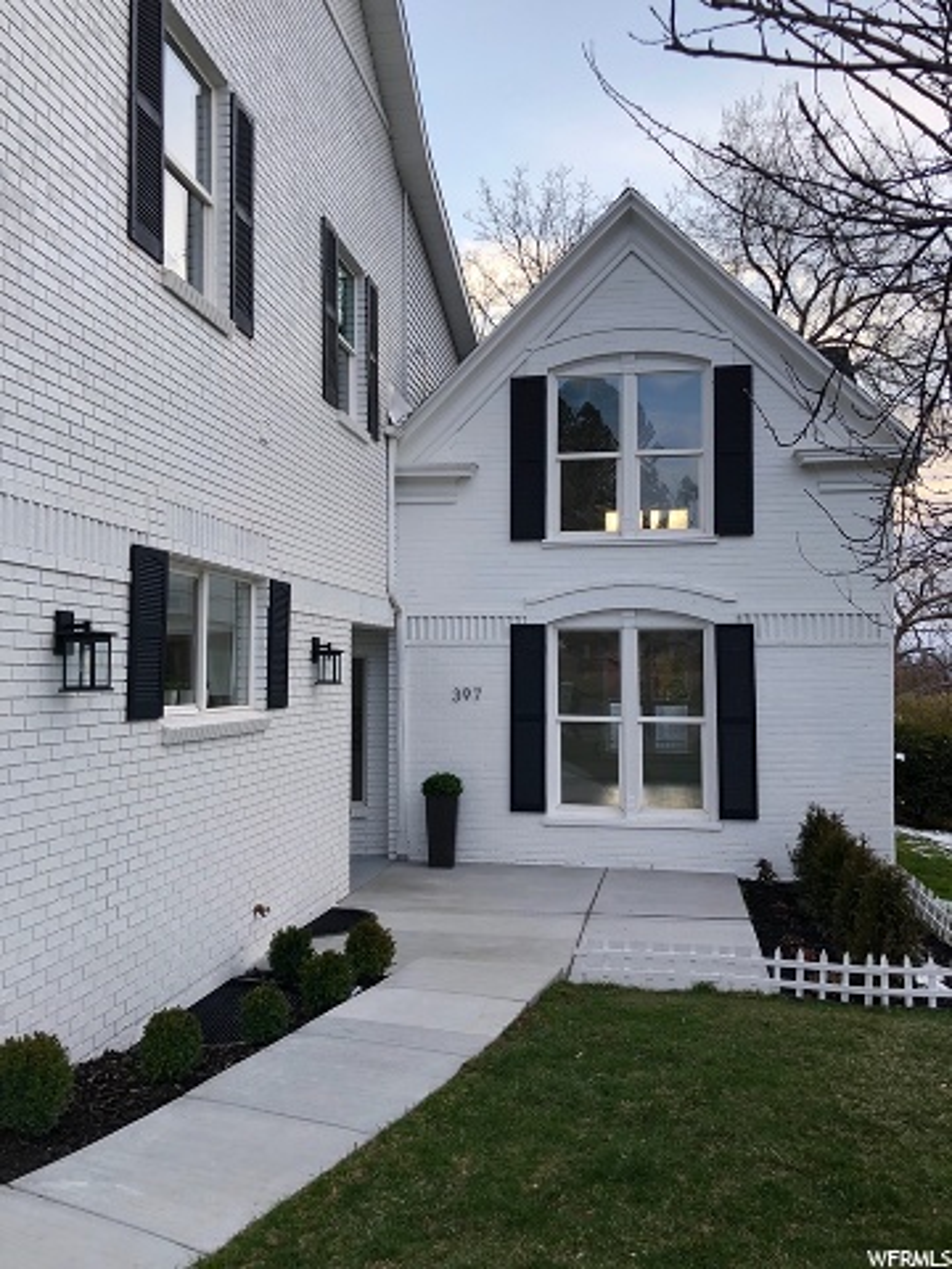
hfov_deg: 49.7
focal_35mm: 28
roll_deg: +0.8
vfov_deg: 63.4
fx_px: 1027
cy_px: 634
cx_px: 476
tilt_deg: +3.3
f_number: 1.8
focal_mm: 3.99
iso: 20
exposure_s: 1/192
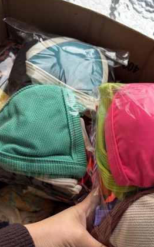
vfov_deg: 55.3
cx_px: 106
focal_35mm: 35
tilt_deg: -63.0
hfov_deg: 35.8
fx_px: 235
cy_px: 133
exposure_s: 1/139
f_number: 1.6
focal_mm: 5.96
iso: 64
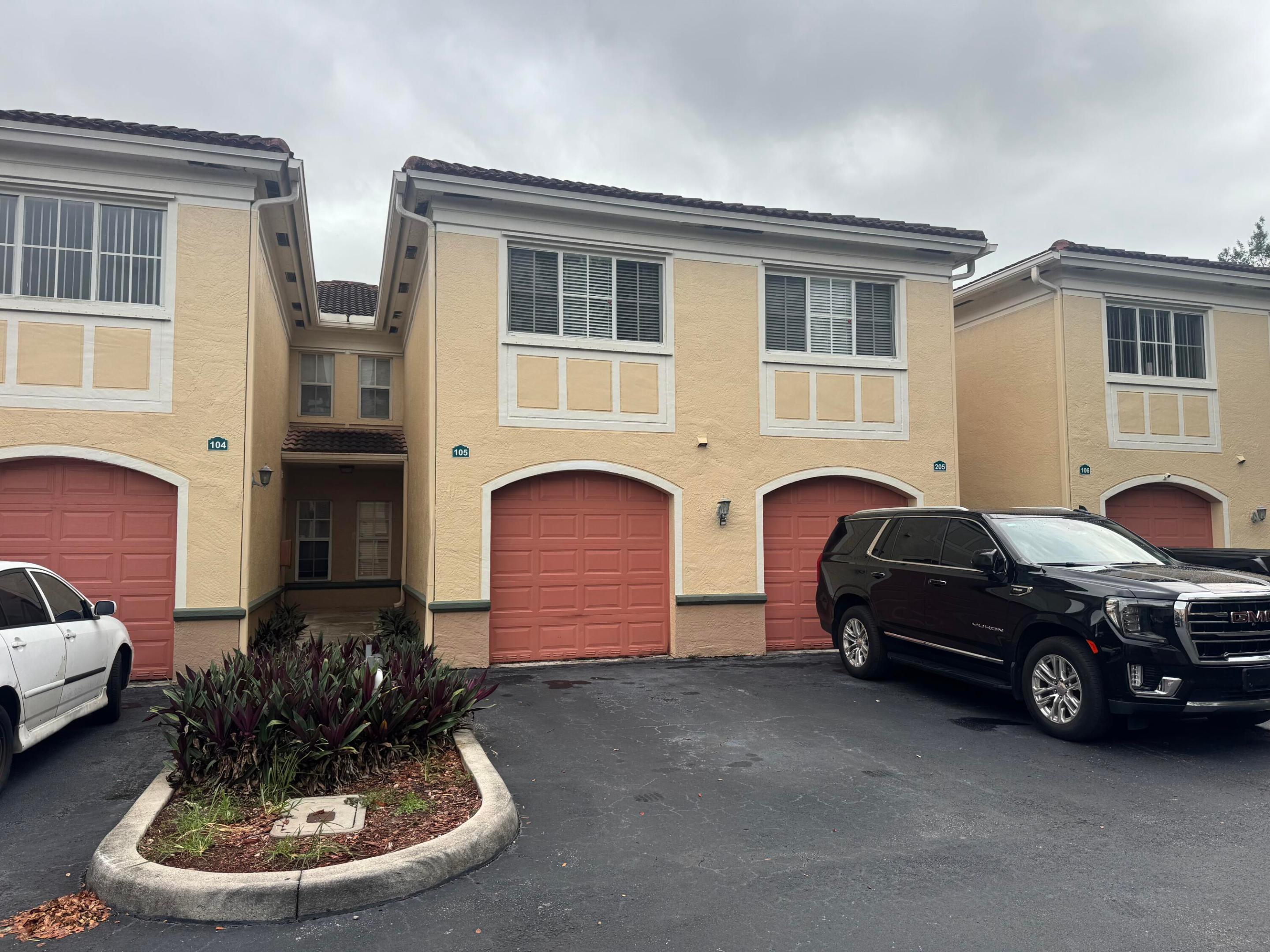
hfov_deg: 71.6
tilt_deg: +0.3
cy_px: 476
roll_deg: +0.9
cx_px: 635
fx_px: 881
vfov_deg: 56.8
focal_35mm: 24
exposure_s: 1/448
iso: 80
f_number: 1.78
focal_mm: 6.76
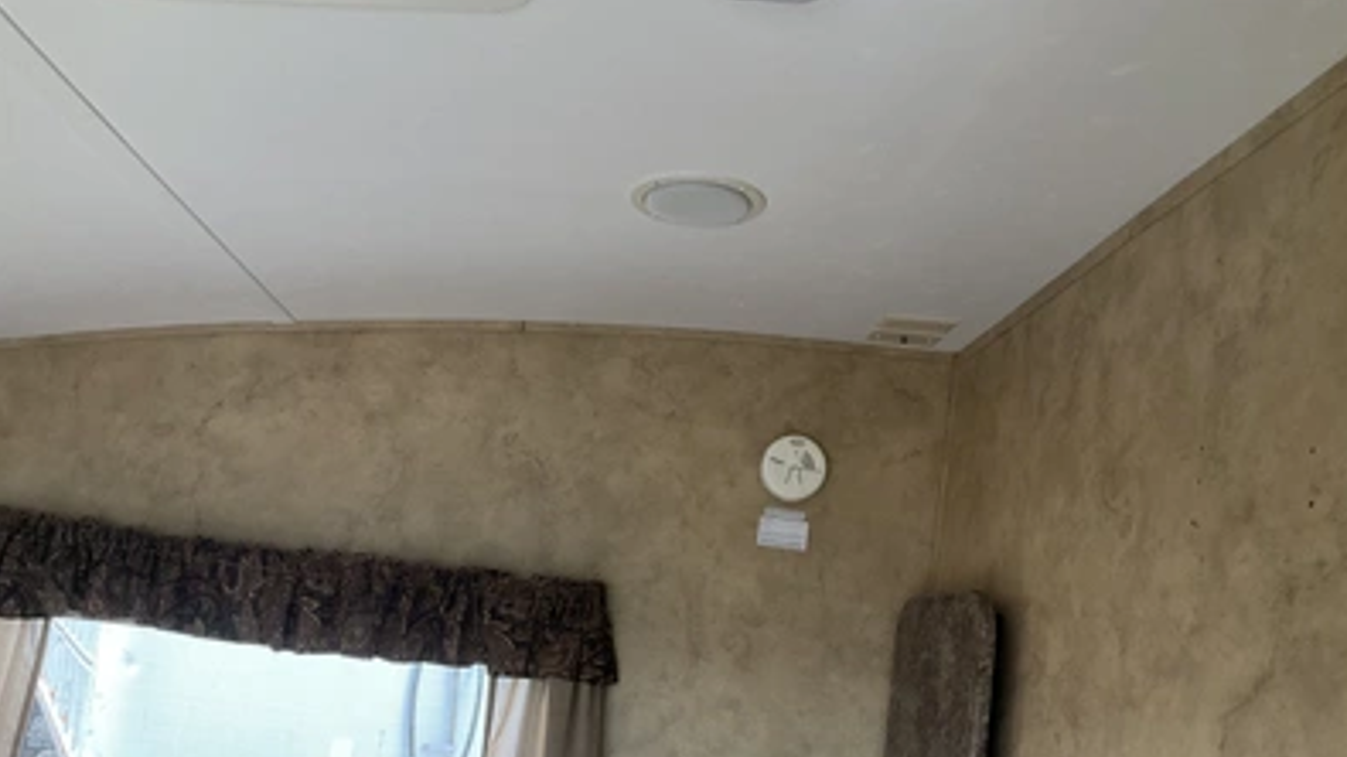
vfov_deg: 36.3
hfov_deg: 61.0
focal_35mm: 32
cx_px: 675
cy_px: 505
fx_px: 1143
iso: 125
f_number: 1.8
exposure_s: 1/60
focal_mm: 3
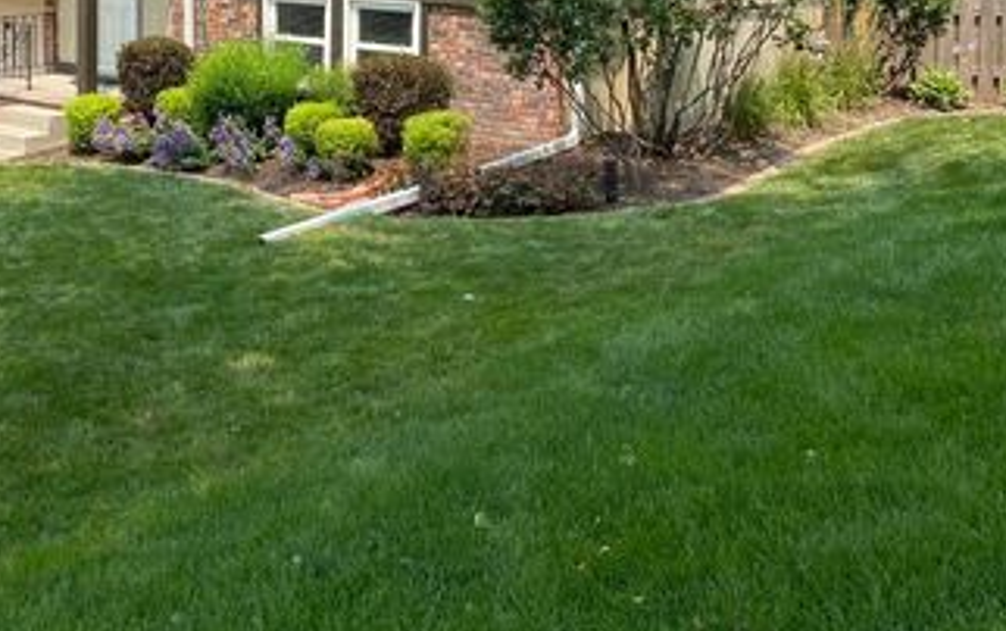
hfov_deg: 34.9
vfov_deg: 22.1
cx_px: 256
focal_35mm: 57
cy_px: 33
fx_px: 1564
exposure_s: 1/2028
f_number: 1.8
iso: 32
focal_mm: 4.25
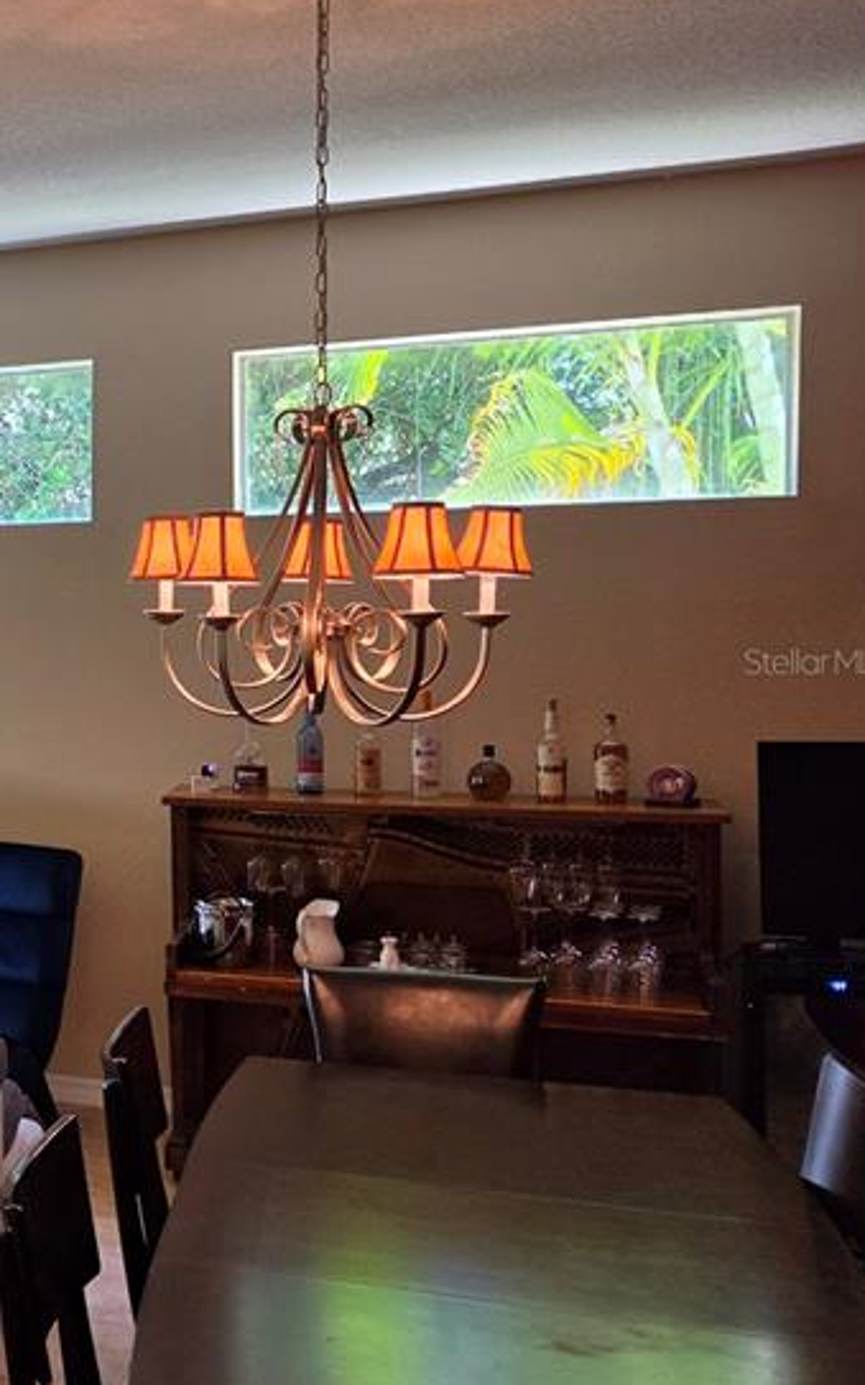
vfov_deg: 43.5
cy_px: 661
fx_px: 1736
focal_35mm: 46
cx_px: -408
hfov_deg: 23.0
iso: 160
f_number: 1.8
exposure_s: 1/120
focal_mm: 5.4
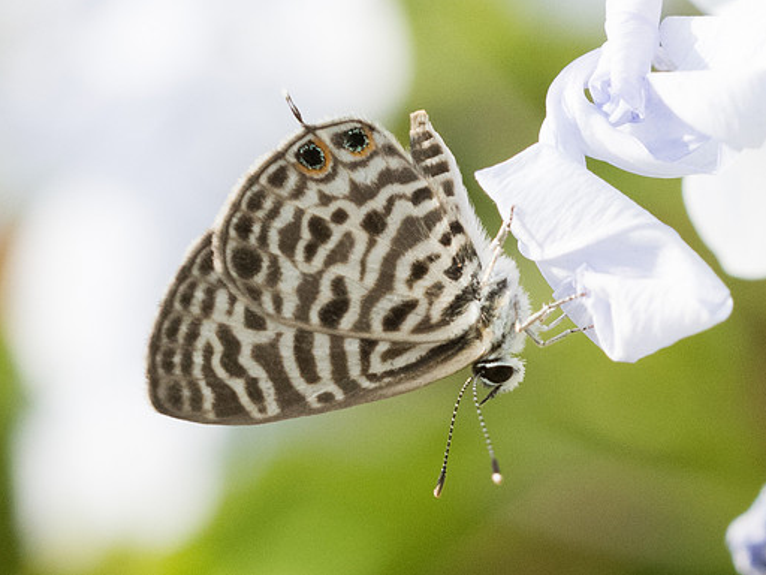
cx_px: 434
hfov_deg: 3.1
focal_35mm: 645
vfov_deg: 2.3
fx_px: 14273
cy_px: 376
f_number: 9
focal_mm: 150
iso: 800
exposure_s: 1/800
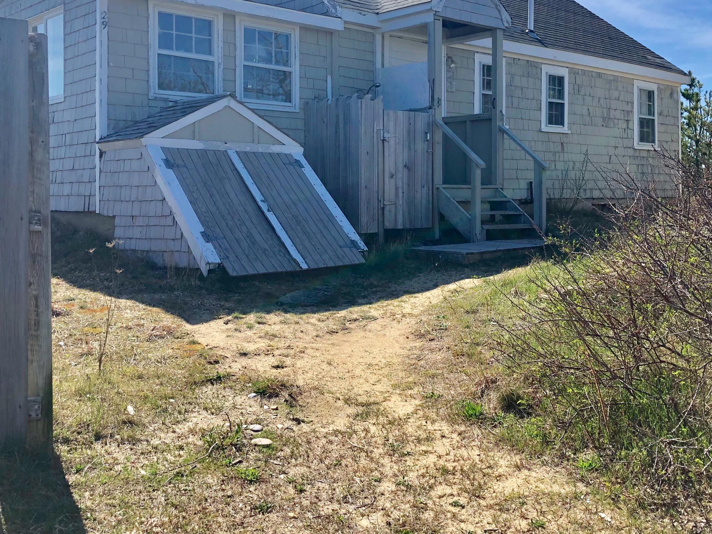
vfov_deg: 35.7
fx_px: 823
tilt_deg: -1.9
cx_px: 397
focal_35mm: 40
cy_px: 192
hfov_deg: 46.7
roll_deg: +0.9
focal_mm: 4
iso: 20
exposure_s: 1/1946
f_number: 1.8
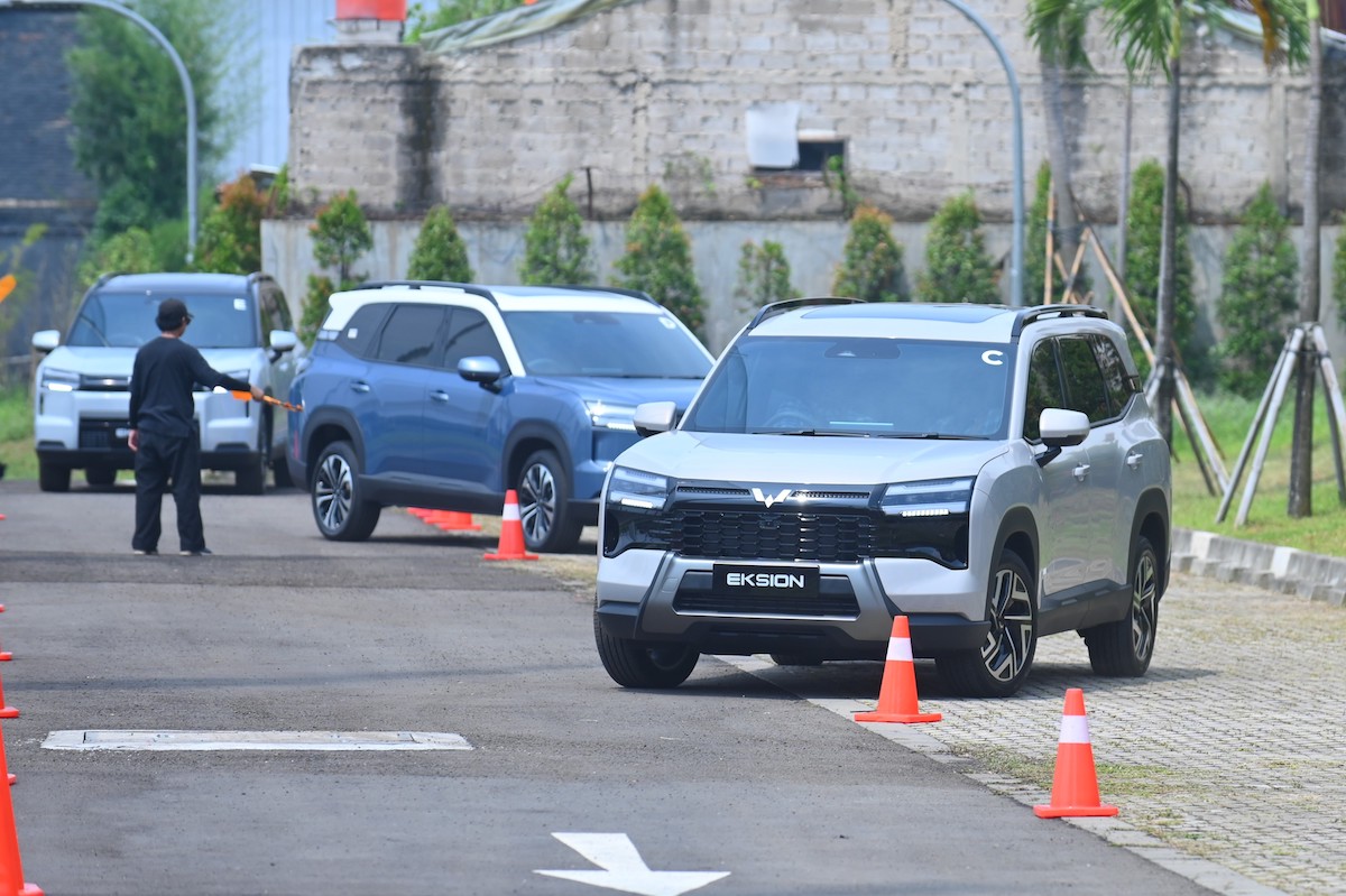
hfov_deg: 10.3
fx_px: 7474
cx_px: 673
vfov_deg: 6.9
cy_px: 448
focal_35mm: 200
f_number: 4
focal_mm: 200
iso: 160
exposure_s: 1/1000
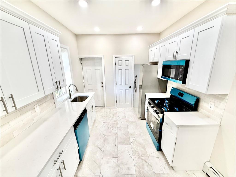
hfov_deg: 102.1
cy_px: 88
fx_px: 95
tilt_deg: -14.8
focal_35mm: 14
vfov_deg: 85.7
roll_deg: +0.9
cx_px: 118
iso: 160
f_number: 2.2
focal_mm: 2.22
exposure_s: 1/120
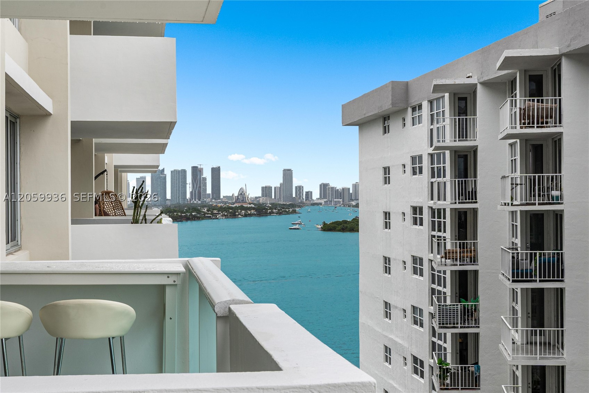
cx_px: 294
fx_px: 851
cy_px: 196
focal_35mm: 52
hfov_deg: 38.2
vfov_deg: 26.0
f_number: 13
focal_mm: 35
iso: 200
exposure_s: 1/125
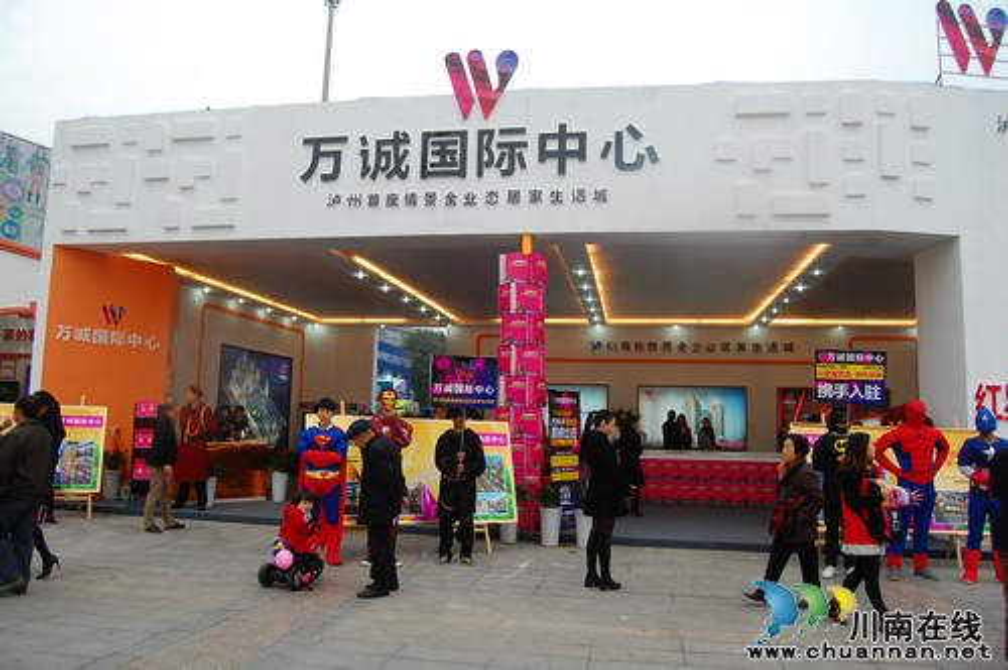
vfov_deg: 47.8
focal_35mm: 27
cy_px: 335
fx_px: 755
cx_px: 504
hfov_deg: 67.4
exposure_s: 1/125
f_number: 5.6
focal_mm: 18
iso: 400
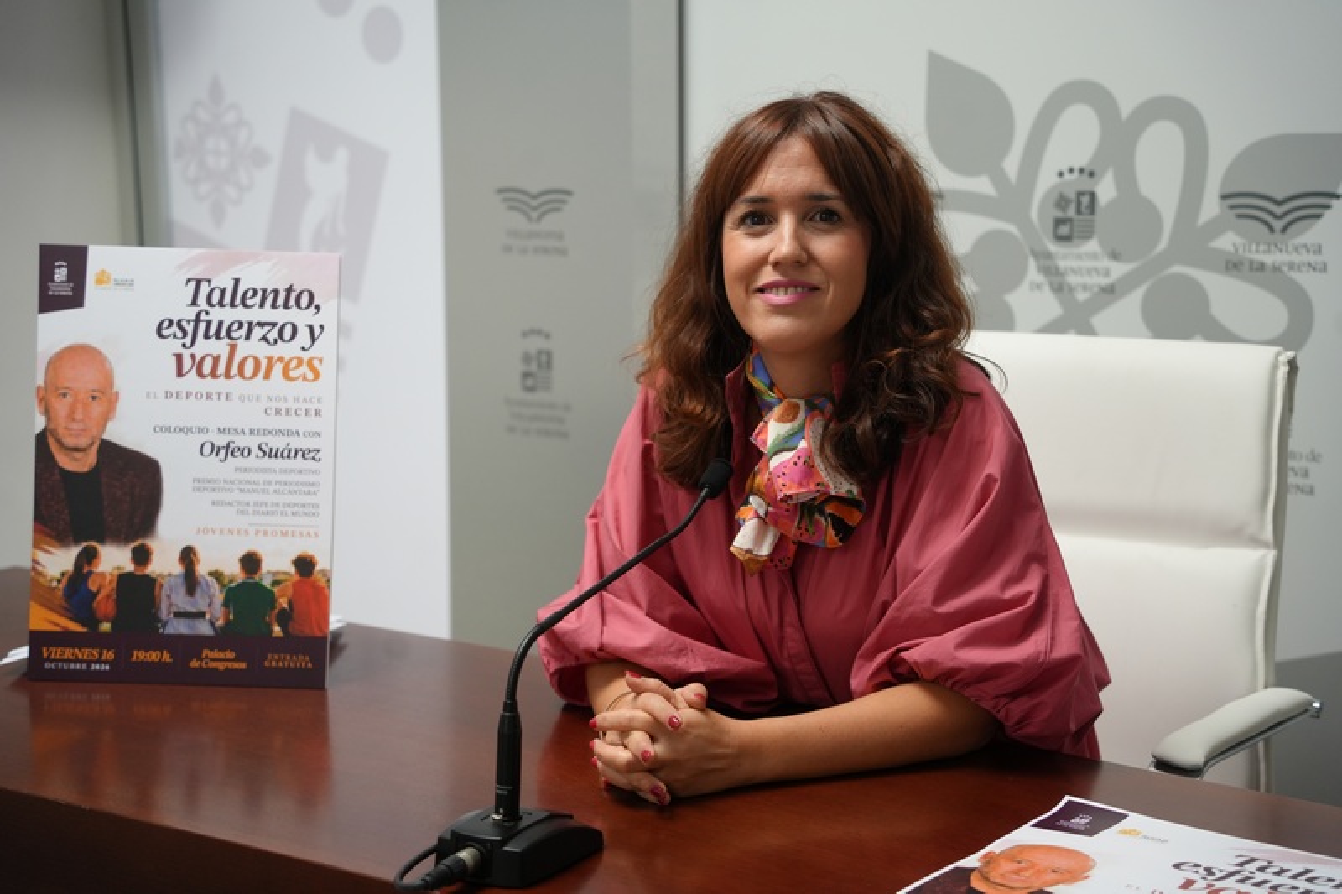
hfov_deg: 38.9
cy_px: 447
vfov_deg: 26.5
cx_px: 671
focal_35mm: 51
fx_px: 1901
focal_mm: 51
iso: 1250
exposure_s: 1/160
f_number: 4
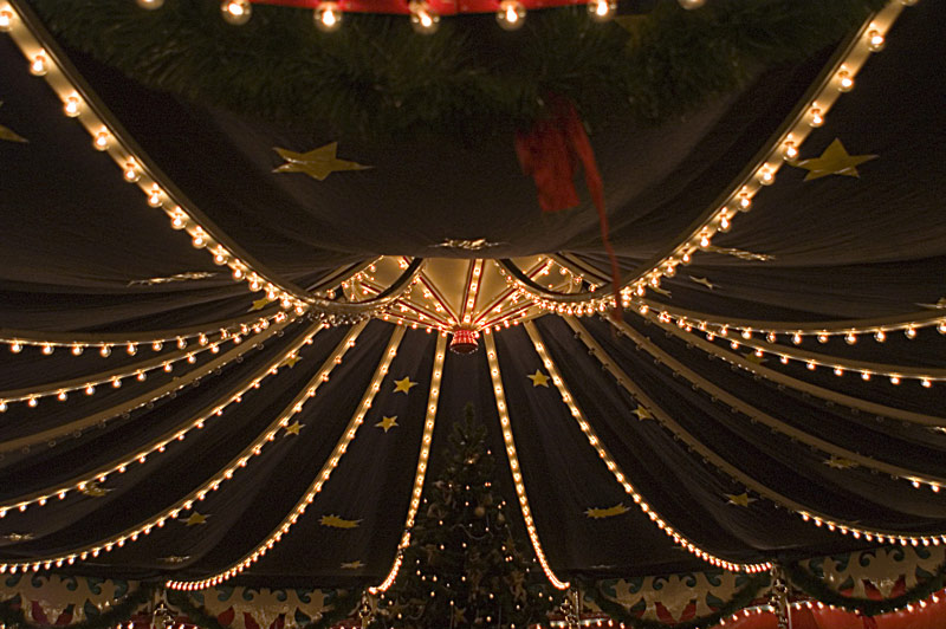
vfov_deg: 31.8
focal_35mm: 42
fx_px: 1103
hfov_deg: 46.4
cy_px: 314
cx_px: 473
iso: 100
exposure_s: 1/200
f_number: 3.5
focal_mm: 28
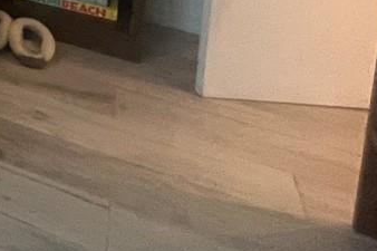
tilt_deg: -5.2
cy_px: -244
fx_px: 670
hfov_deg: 17.5
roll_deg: -0.7
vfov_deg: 16.4
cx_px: -435
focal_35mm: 64
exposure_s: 1/42
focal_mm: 1.57
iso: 250
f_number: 1.8
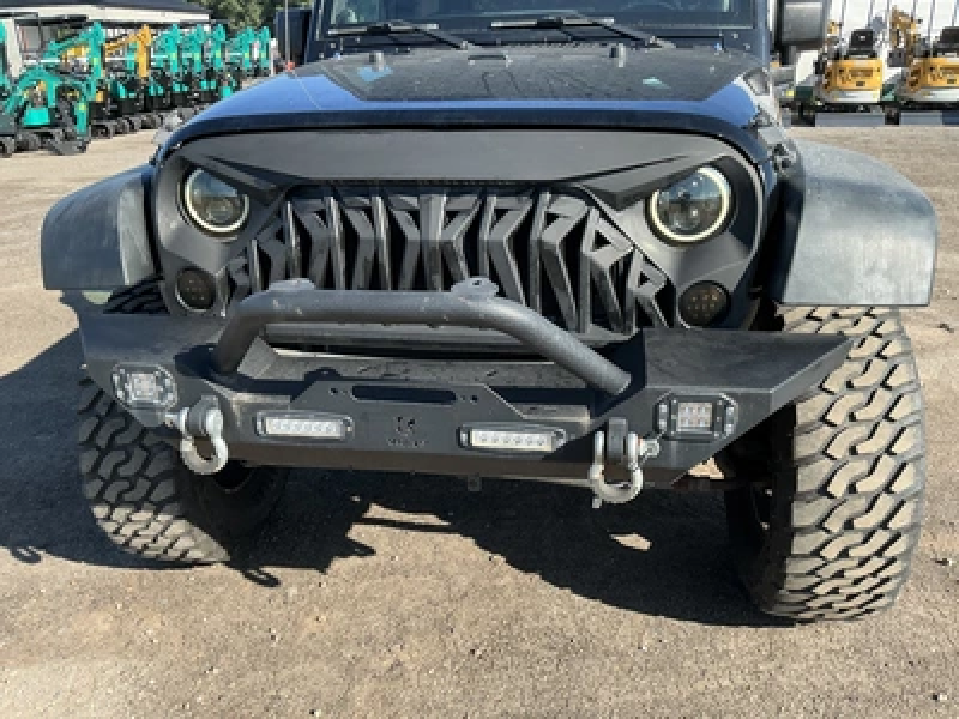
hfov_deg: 63.4
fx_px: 776
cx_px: 480
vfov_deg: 49.7
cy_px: 360
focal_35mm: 28
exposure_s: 1/446
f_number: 1.8
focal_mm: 3
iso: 25
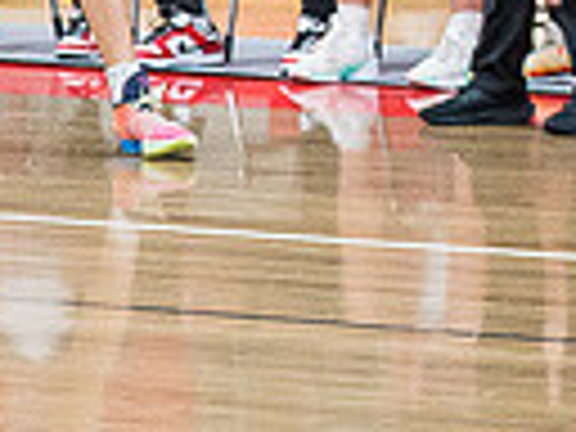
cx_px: 1282
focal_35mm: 522
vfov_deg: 2.8
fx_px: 8686
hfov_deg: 3.7
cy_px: -274
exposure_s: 1/320
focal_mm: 120
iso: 5000
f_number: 4
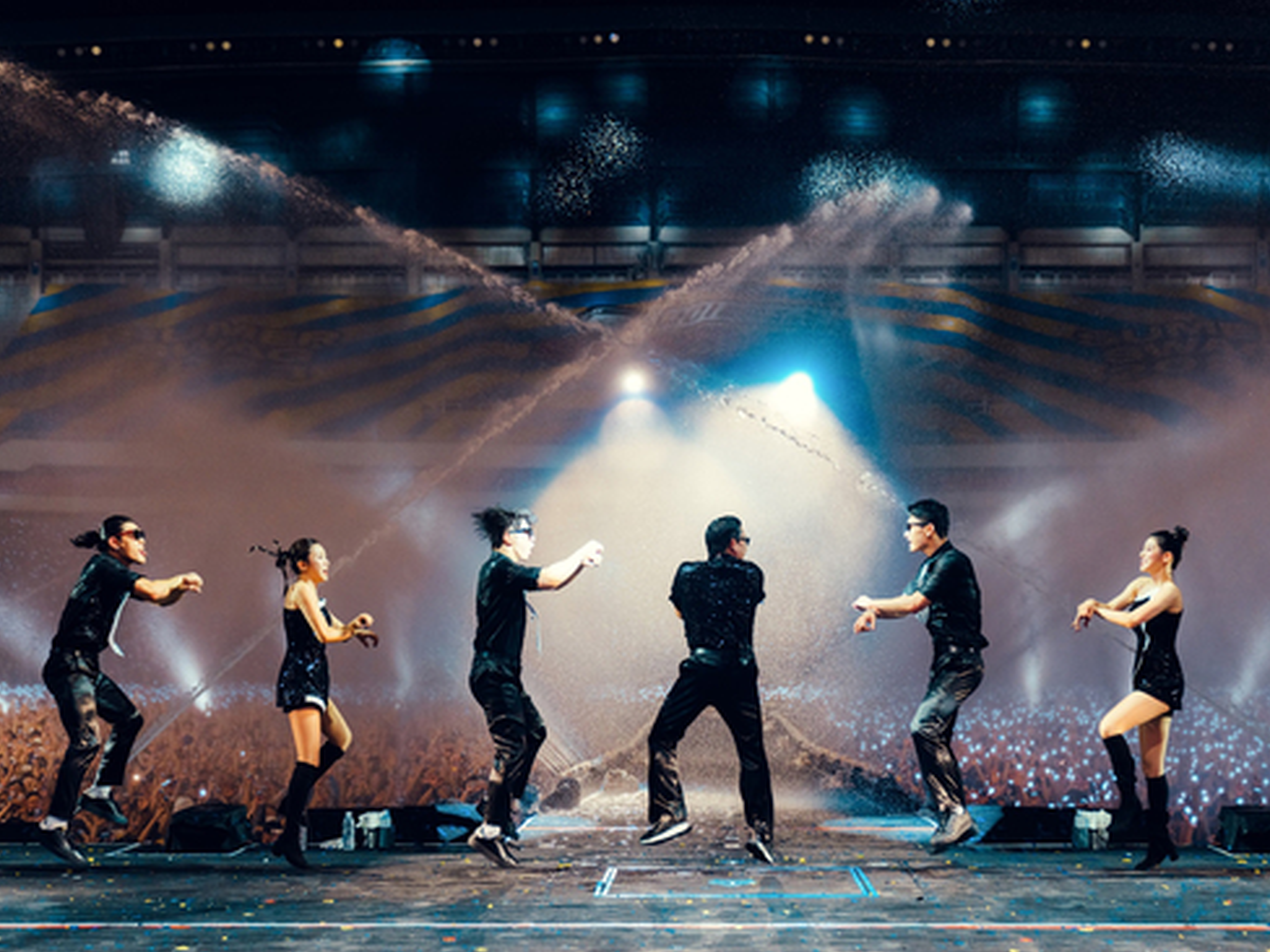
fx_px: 1981
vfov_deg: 27.0
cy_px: 475
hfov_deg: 35.5
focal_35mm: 54
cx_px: 713
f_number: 2.8
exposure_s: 1/800
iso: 1250
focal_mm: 49
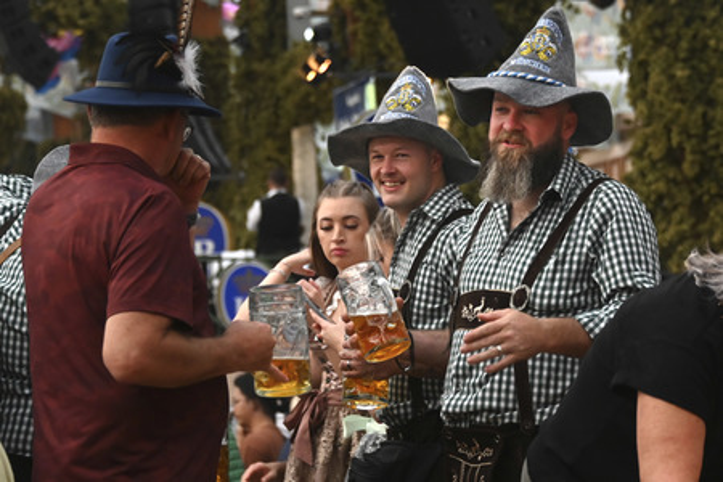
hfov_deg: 14.9
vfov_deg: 9.9
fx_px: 2771
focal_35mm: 138
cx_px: 362
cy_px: 241
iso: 4000
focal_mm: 92
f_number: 5.3
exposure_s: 1/500
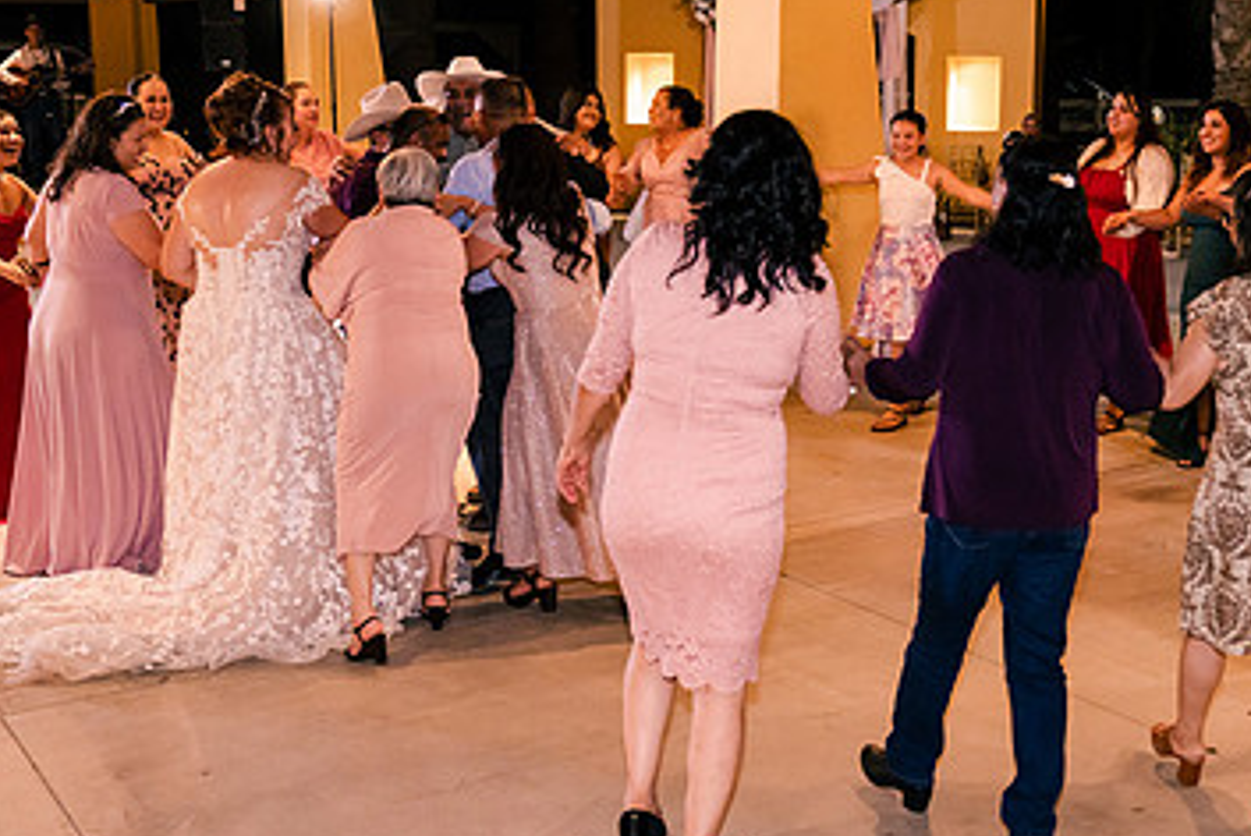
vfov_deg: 29.3
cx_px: 741
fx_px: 1600
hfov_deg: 42.5
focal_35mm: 46
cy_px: 409
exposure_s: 1/200
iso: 3200
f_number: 2.8
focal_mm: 28
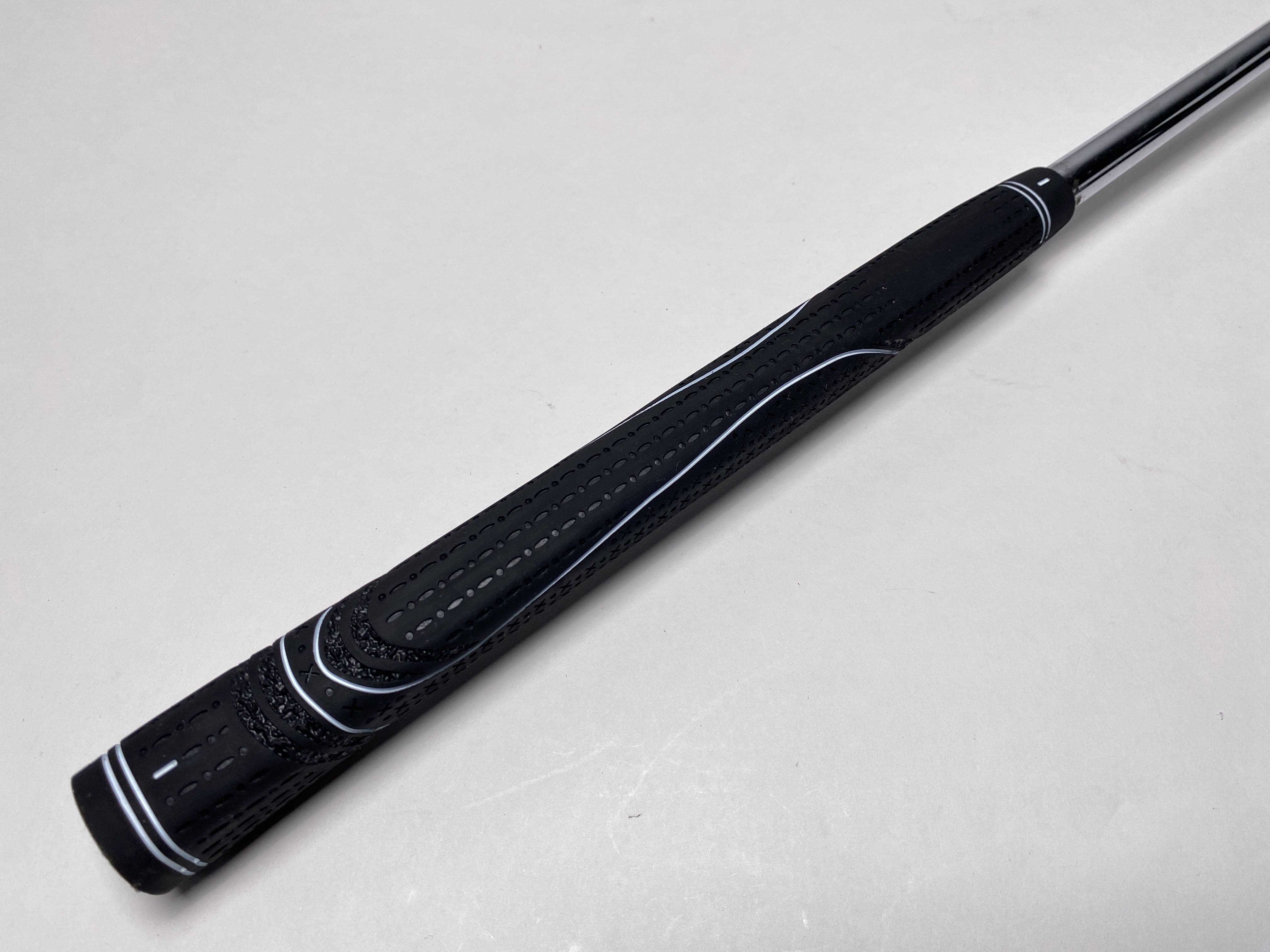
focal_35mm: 26
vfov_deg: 53.1
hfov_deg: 67.3
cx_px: 635
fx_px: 954
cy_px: 476
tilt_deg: -58.3
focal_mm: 4.25
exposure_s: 1/858
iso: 32
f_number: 1.8
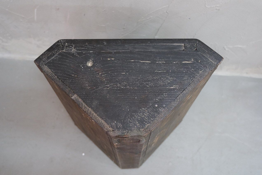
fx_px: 284
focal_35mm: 39
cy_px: 88
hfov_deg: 49.6
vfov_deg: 34.2
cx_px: 131
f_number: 4
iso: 3200
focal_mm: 26
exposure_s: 1/40
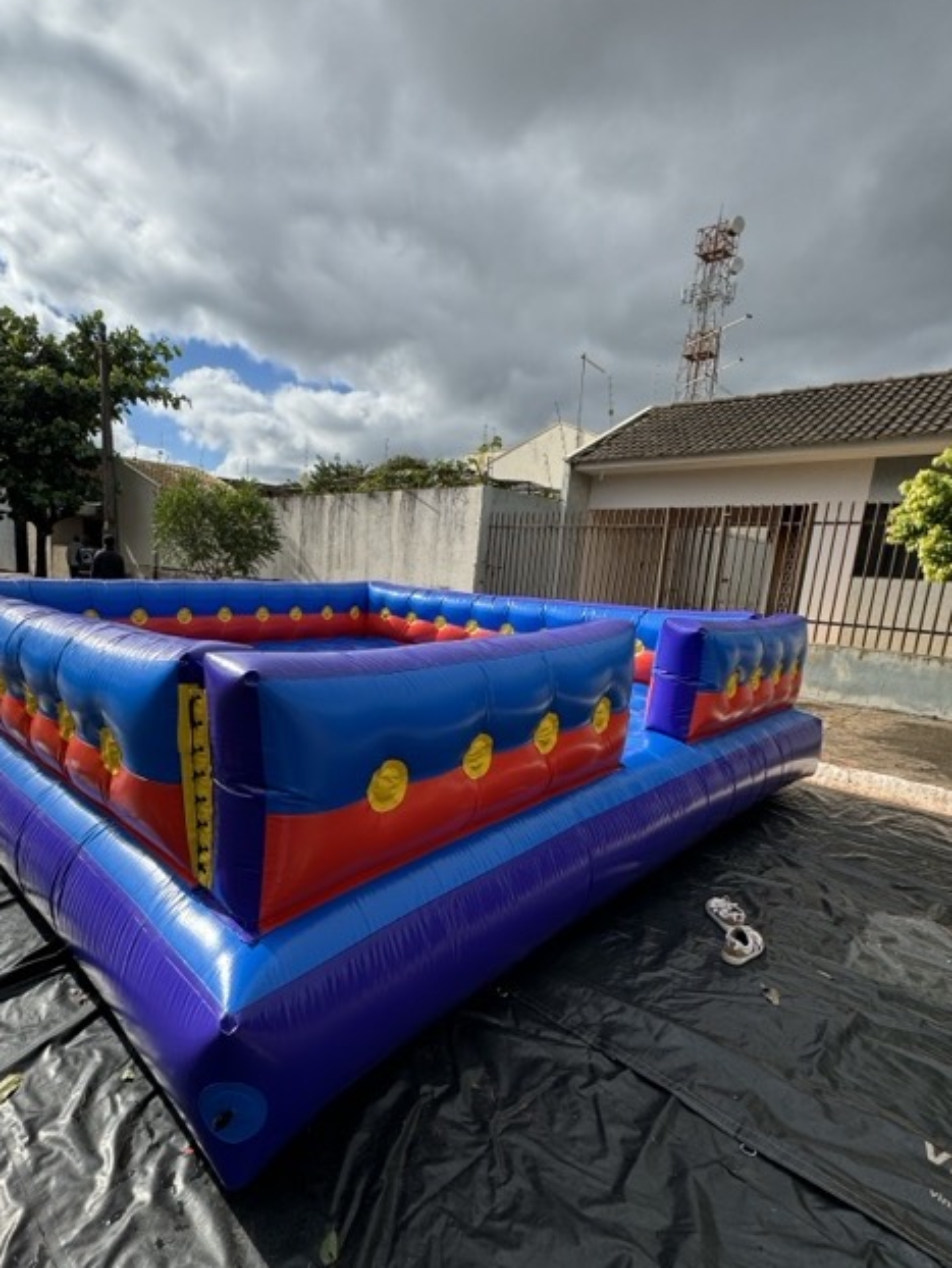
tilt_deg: -11.0
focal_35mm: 18
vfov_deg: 87.5
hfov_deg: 70.3
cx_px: 349
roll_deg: -2.6
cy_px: 687
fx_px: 660
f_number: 2.2
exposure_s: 1/1477
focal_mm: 2.22
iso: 50
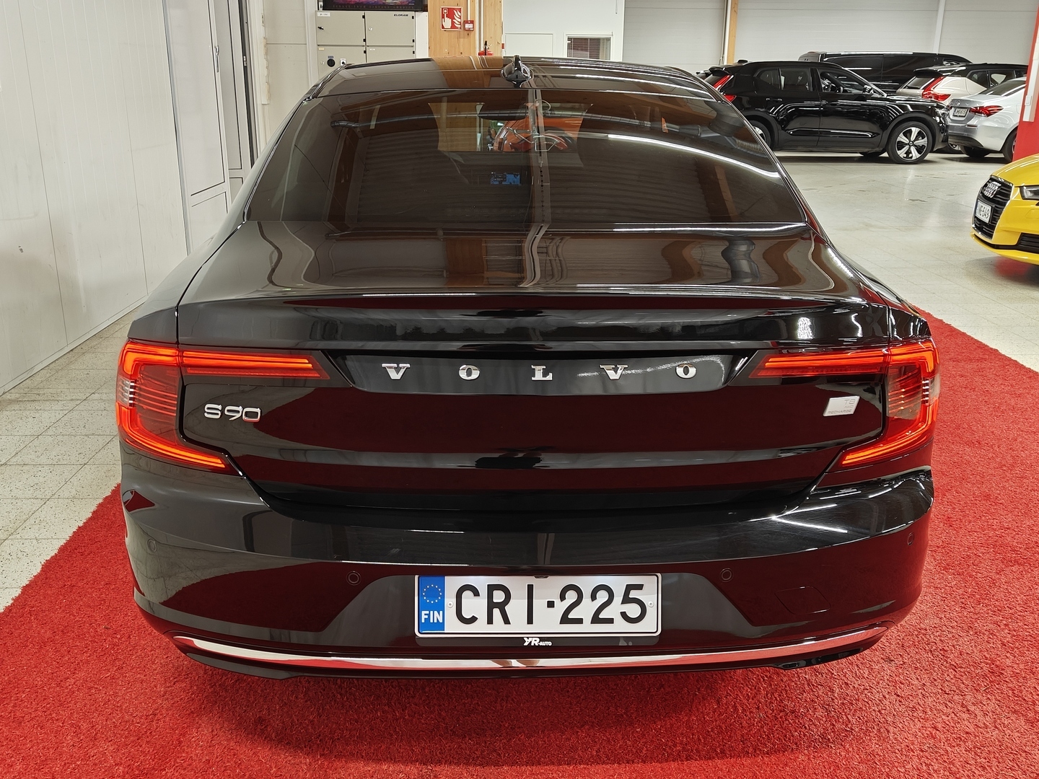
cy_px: 390
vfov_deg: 44.2
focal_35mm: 32
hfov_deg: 56.8
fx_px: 960
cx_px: 520
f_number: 1.8
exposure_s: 1/50
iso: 80
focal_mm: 5.59
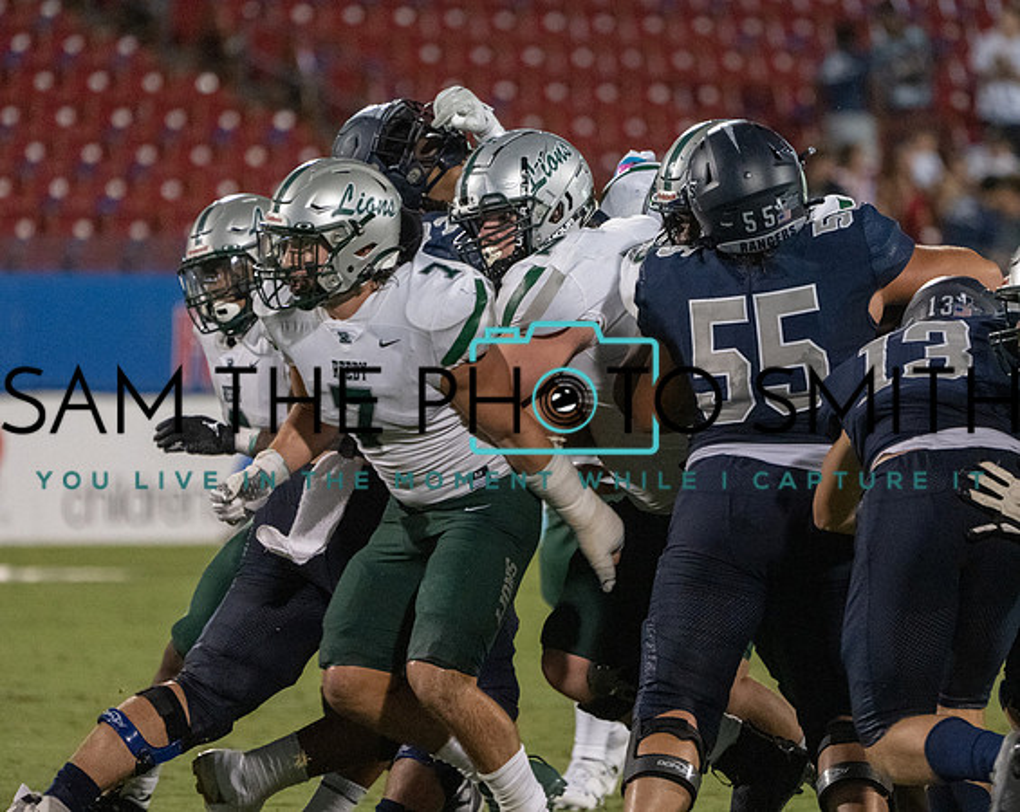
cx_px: 600
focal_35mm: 472
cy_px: 390
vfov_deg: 3.3
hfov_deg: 4.1
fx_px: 14219
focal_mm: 339
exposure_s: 1/1000
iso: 8000
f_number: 5.6
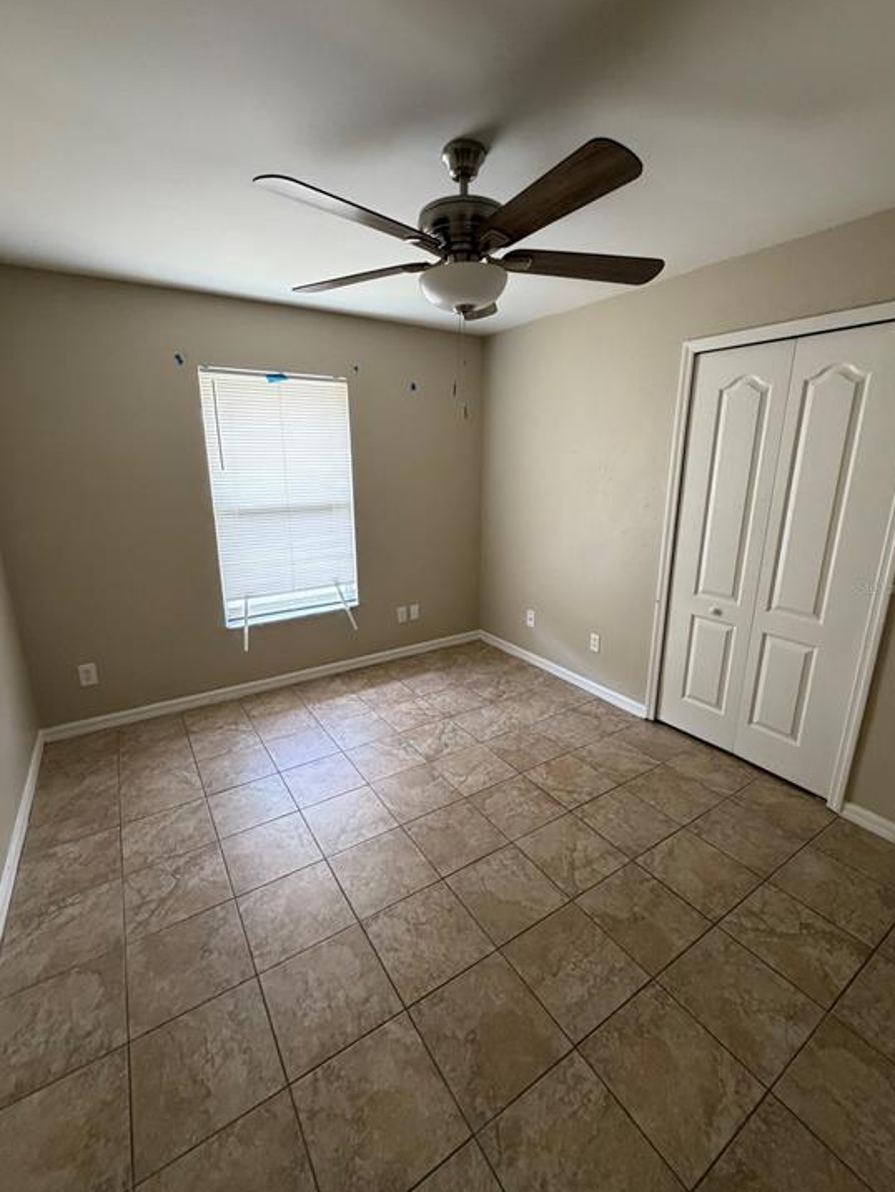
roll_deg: -0.6
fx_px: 517
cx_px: 452
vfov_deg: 98.2
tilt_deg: -13.4
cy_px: 587
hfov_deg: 81.8
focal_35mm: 15
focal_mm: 2.22
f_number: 2.2
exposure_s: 1/71
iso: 320
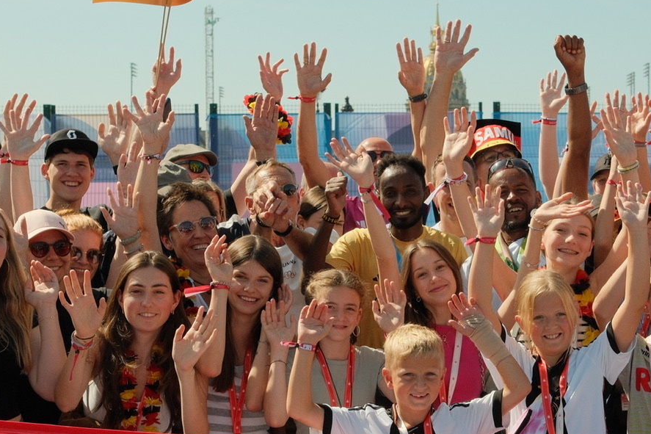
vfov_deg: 15.0
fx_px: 1645
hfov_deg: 22.2
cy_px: 321
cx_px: 466
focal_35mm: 91
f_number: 4.5
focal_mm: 23
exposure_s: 1/3000
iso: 640
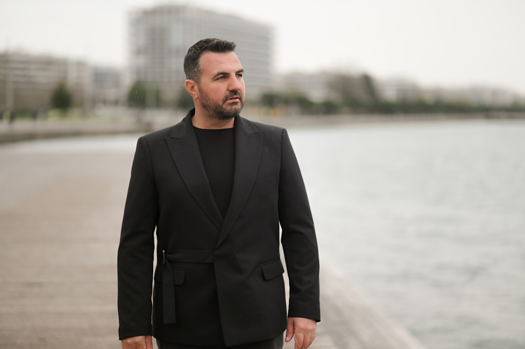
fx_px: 1239
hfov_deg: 23.9
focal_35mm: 85
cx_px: 262
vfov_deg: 16.0
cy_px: 174
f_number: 1.8
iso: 125
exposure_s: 1/320
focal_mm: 85
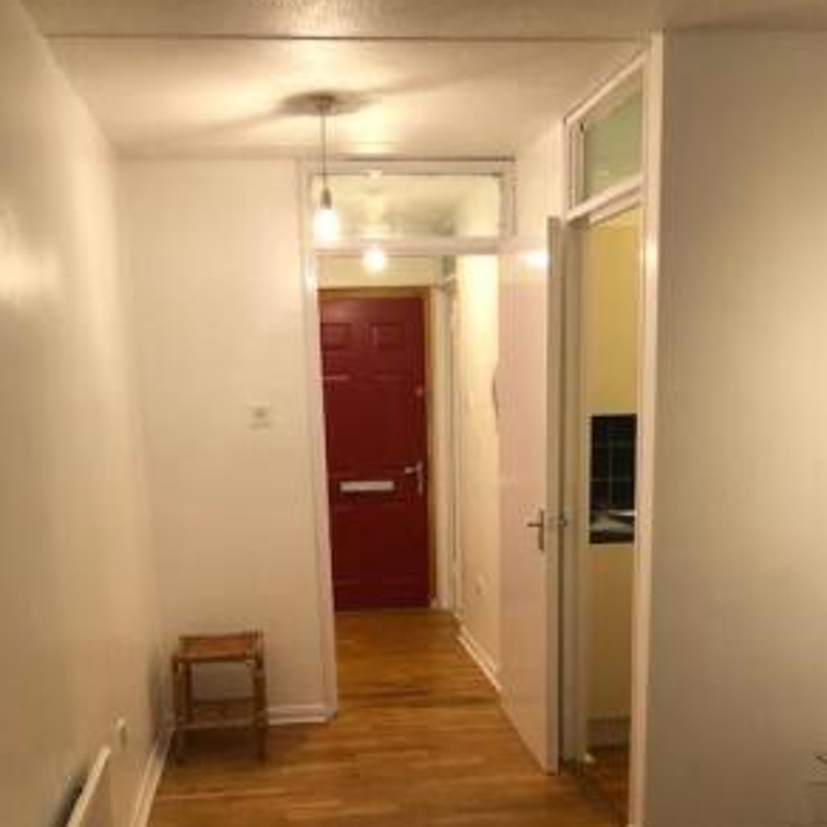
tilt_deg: -11.8
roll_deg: +2.7
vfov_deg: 43.7
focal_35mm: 37
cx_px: 394
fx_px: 1000
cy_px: 602
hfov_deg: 44.9
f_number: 1.8
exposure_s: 1/25
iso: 40
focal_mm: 3.99
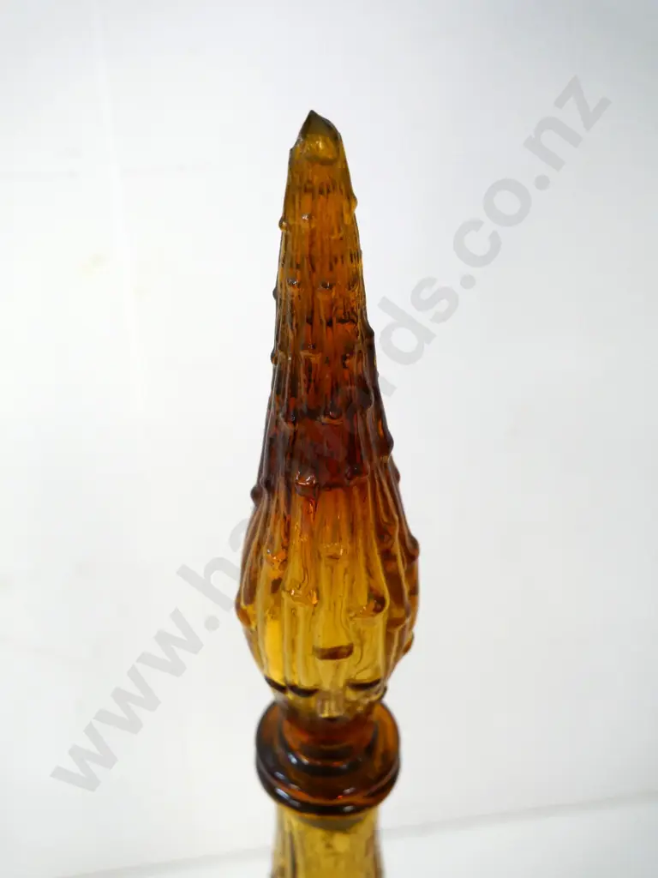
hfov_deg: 36.0
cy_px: 439
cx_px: 329
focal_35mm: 40
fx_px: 1014
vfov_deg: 46.8
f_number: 5
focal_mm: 20
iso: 1600
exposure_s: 1/100
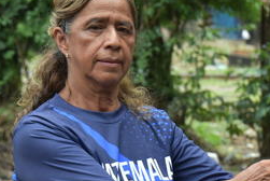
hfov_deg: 10.6
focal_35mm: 194
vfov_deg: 7.1
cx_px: 171
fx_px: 1457
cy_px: 139
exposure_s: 1/160
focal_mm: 65
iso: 400
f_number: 5
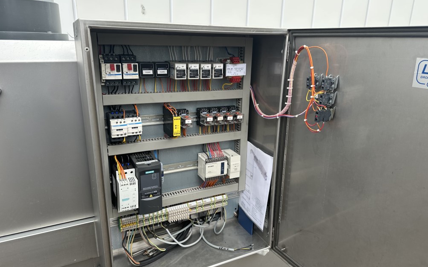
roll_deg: -2.0
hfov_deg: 70.4
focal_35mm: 26
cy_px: 139
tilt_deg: -16.4
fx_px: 303
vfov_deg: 47.6
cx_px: 218
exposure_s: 1/169
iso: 64
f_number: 1.78
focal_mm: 6.86
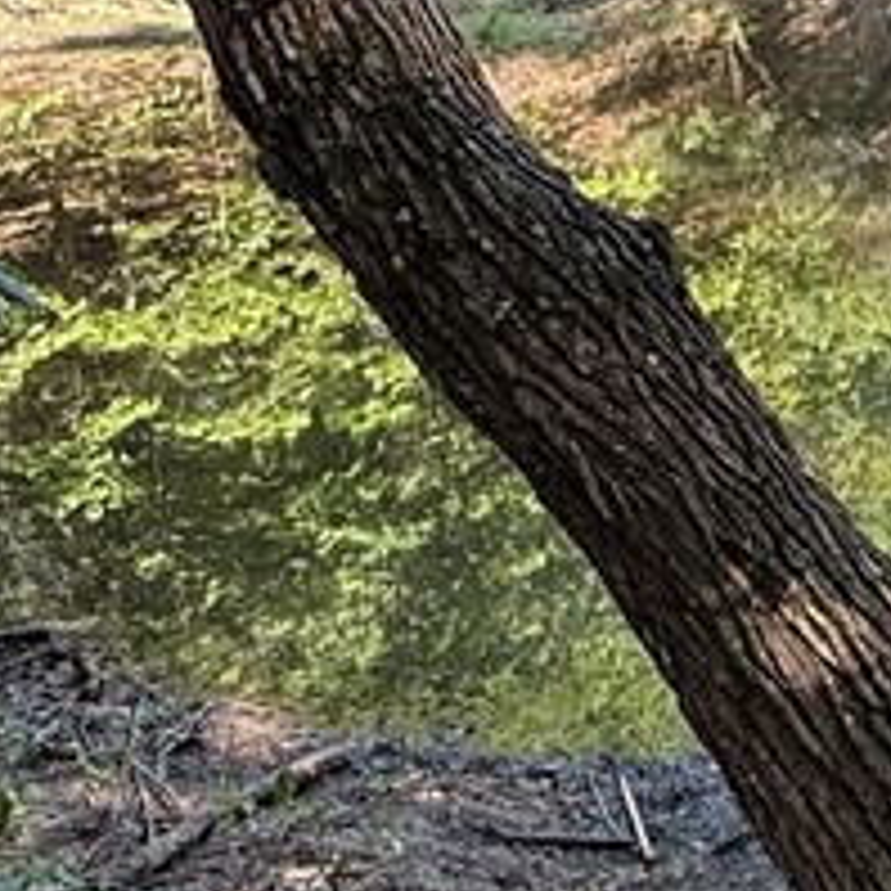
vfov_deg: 25.6
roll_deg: -1.7
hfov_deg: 24.9
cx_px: 999
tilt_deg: -6.5
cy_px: 9
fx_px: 1864
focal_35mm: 64
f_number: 2.2
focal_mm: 2.22
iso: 64
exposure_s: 1/99
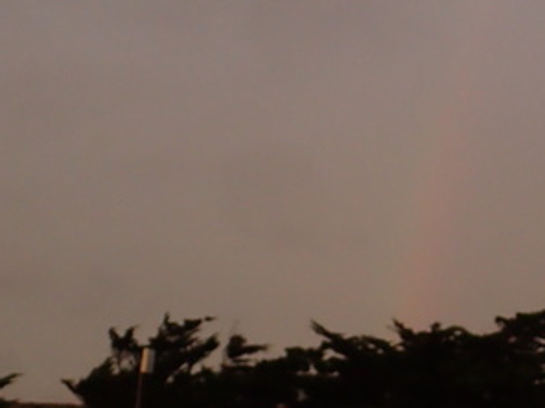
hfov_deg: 16.6
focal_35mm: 115
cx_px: 606
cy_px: -22
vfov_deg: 12.7
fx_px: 1811
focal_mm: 7.86
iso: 320
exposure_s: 1/500
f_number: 2.9
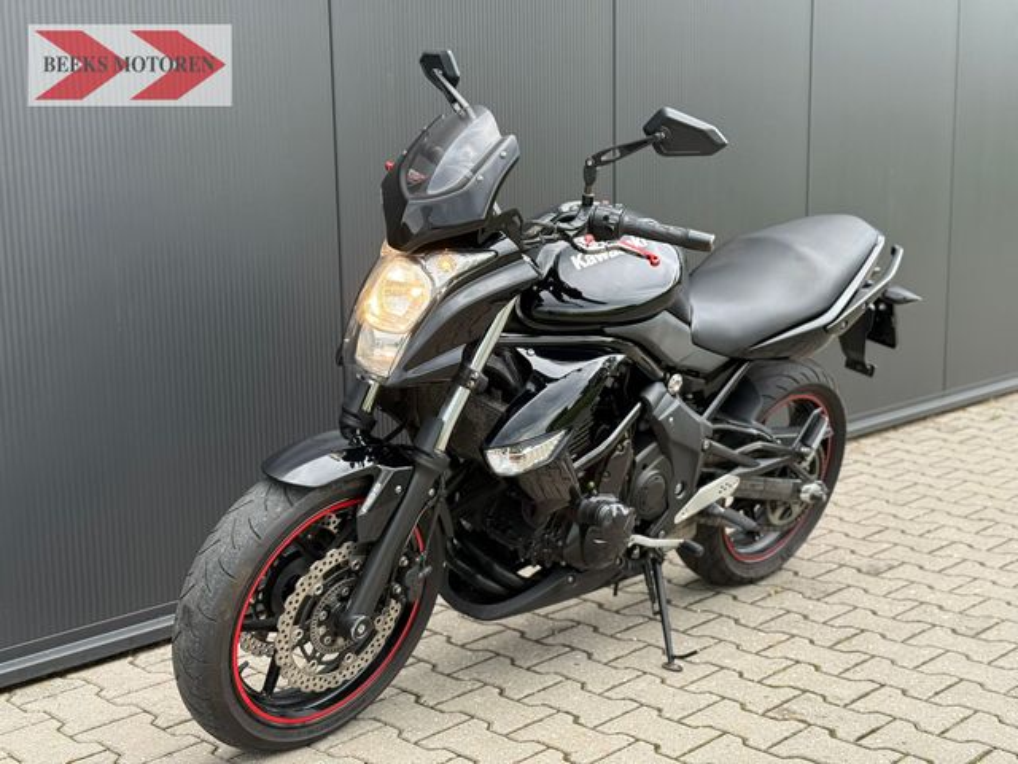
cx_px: 509
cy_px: 382
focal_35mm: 48
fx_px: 1412
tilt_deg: -9.1
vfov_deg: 30.3
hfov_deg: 39.7
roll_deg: +0.8
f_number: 1.78
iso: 100
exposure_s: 1/242
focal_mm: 6.76
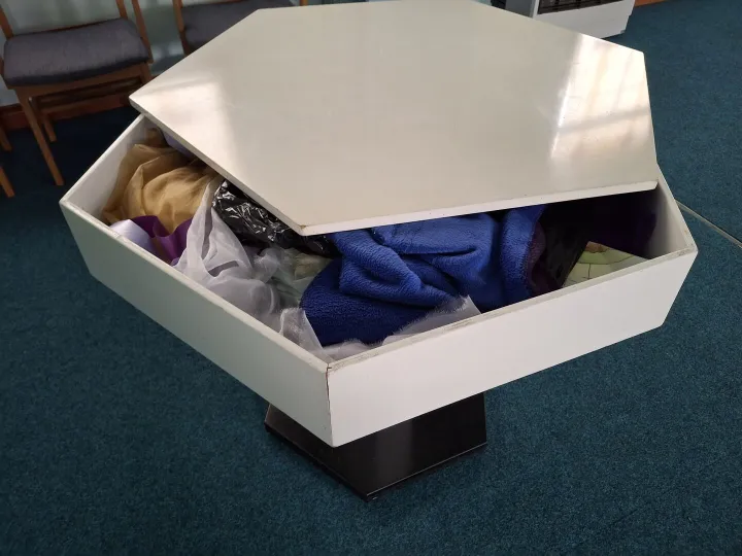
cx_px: 371
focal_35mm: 25
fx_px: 536
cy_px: 278
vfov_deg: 54.9
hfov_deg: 69.4
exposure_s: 1/50
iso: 200
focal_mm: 4.69
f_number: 1.8
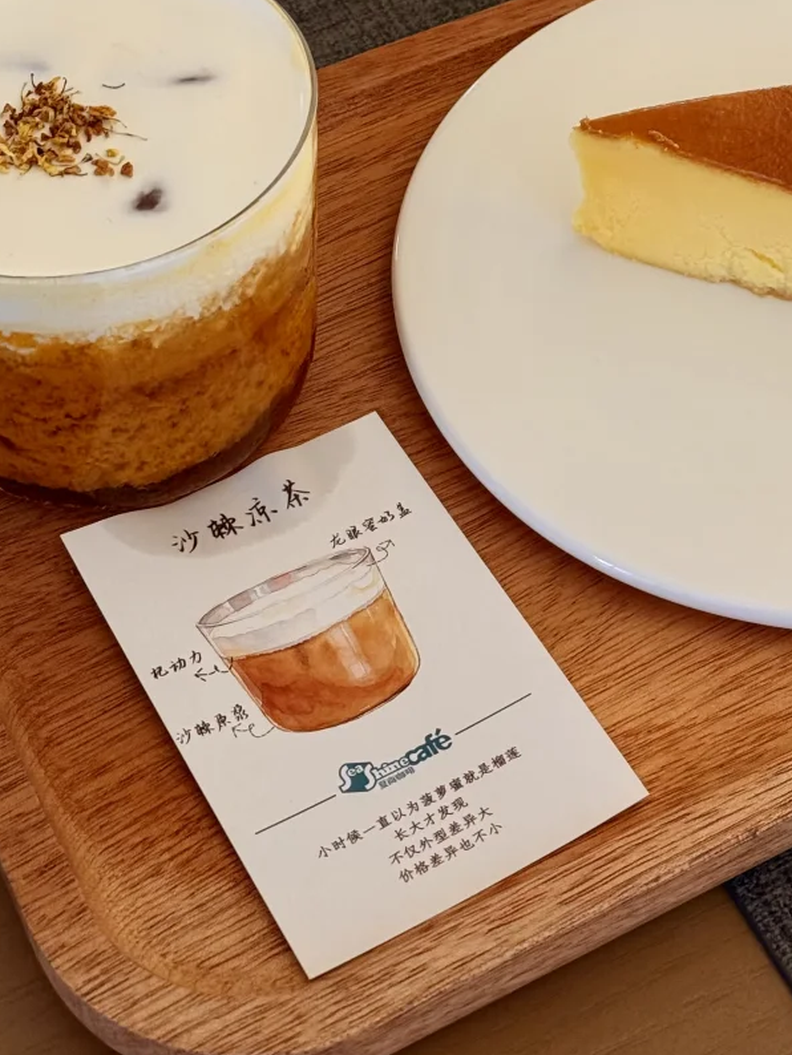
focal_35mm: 87
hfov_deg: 16.9
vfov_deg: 22.1
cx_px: 581
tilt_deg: -45.7
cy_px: 144
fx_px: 2653
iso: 80
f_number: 1.78
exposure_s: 1/100
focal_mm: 6.76
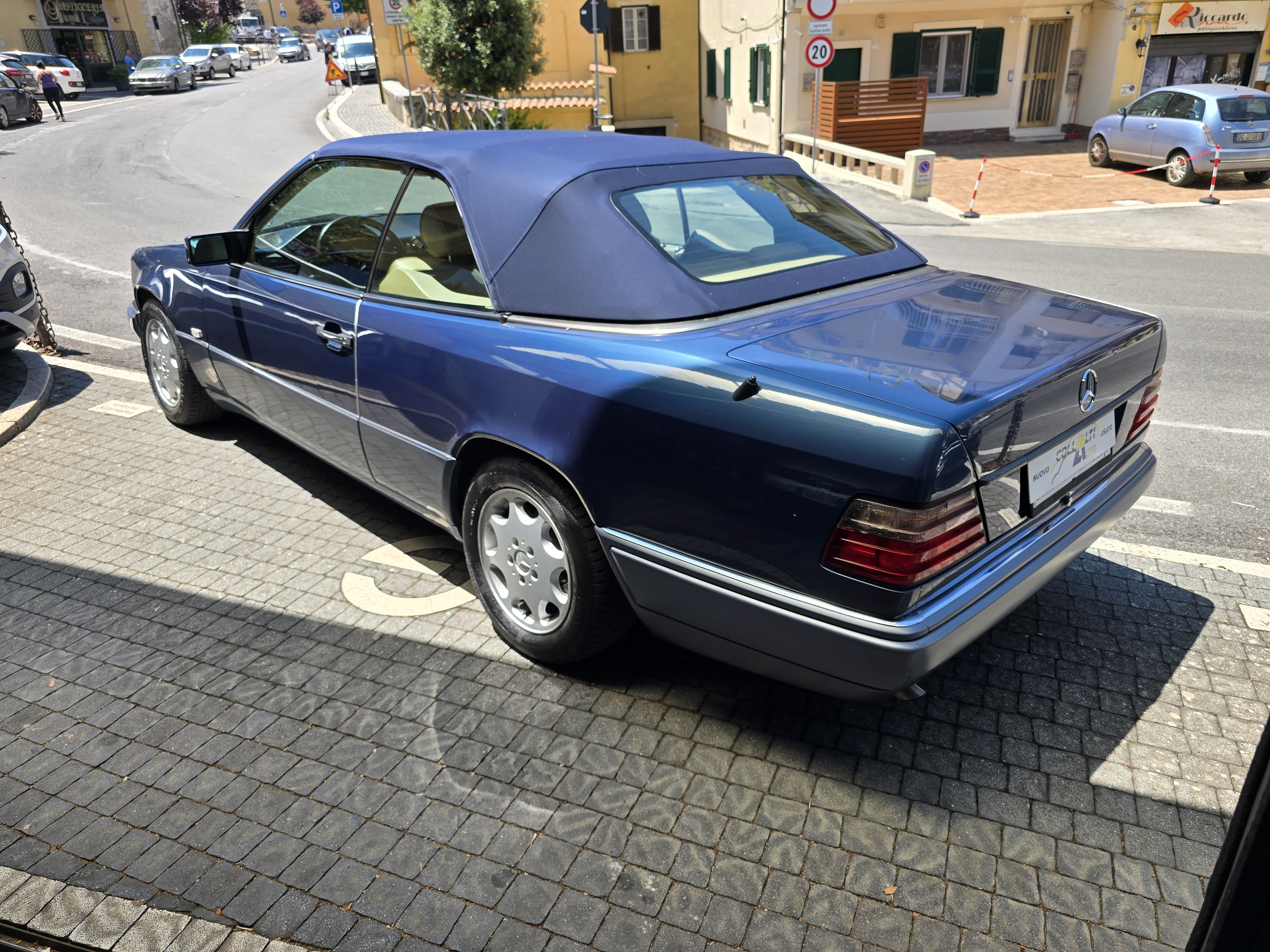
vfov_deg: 58.9
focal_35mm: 23
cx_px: 635
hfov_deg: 73.9
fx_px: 844
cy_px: 476
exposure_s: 1/309
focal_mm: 6.3
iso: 12
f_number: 1.7
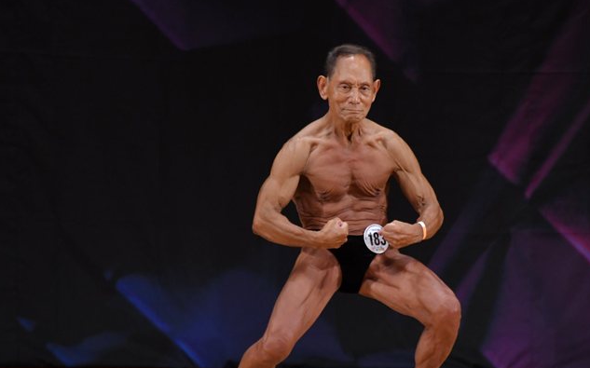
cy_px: 220
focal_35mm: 468
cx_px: 352
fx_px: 7522
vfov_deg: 2.8
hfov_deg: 4.5
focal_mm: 250
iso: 1100
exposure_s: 1/400
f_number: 5.6
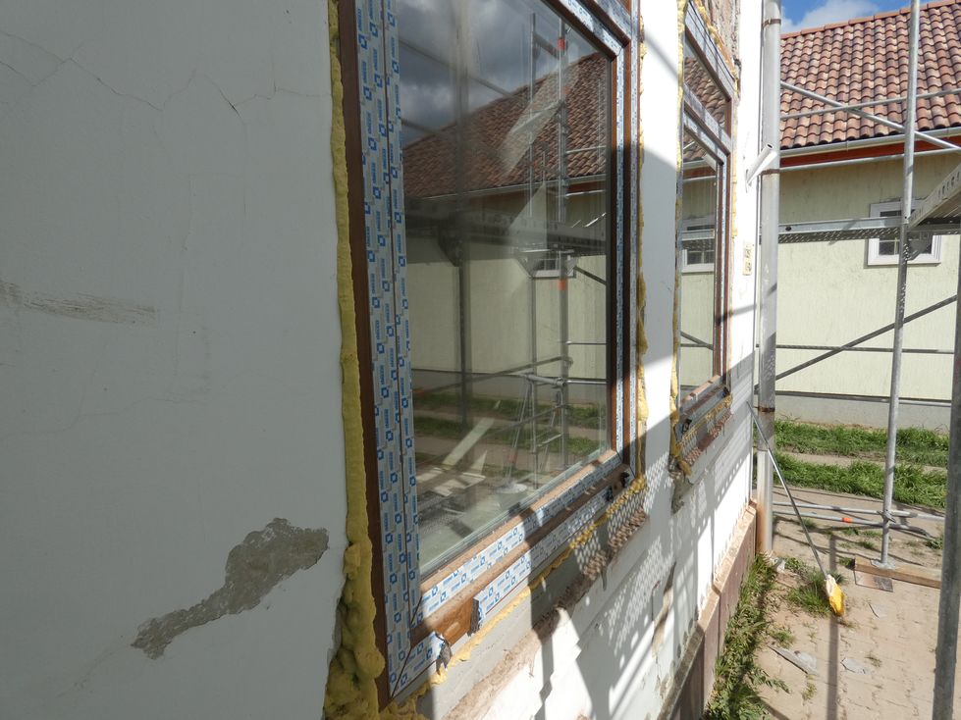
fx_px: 555
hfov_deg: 81.8
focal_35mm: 20
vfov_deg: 66.0
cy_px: 360
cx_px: 480
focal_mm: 3.6
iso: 80
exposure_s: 1/800
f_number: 4
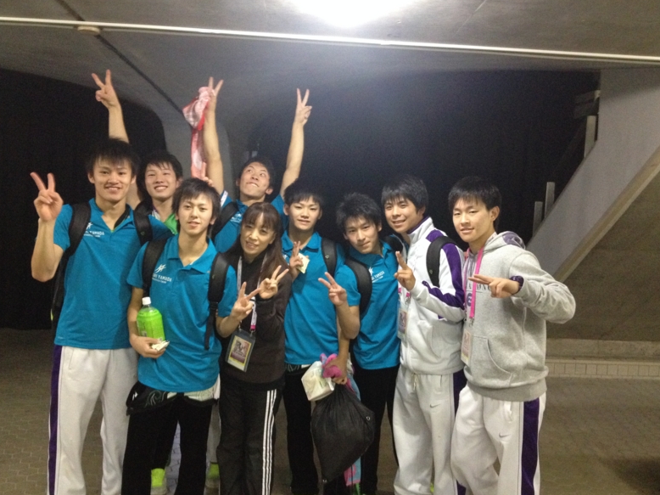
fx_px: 686
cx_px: 330
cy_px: 250
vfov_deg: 39.6
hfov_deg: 51.4
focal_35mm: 36
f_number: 2.4
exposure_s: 1/15
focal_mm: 4.28
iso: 500
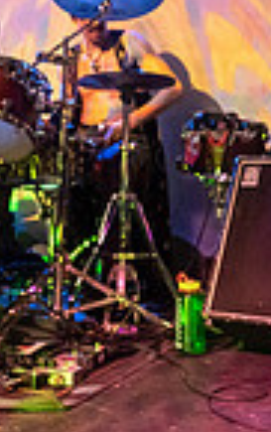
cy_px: 16
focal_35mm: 57
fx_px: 672
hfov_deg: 22.6
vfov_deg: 33.1
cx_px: 197
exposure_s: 1/200
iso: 3200
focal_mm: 14
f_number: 2.8
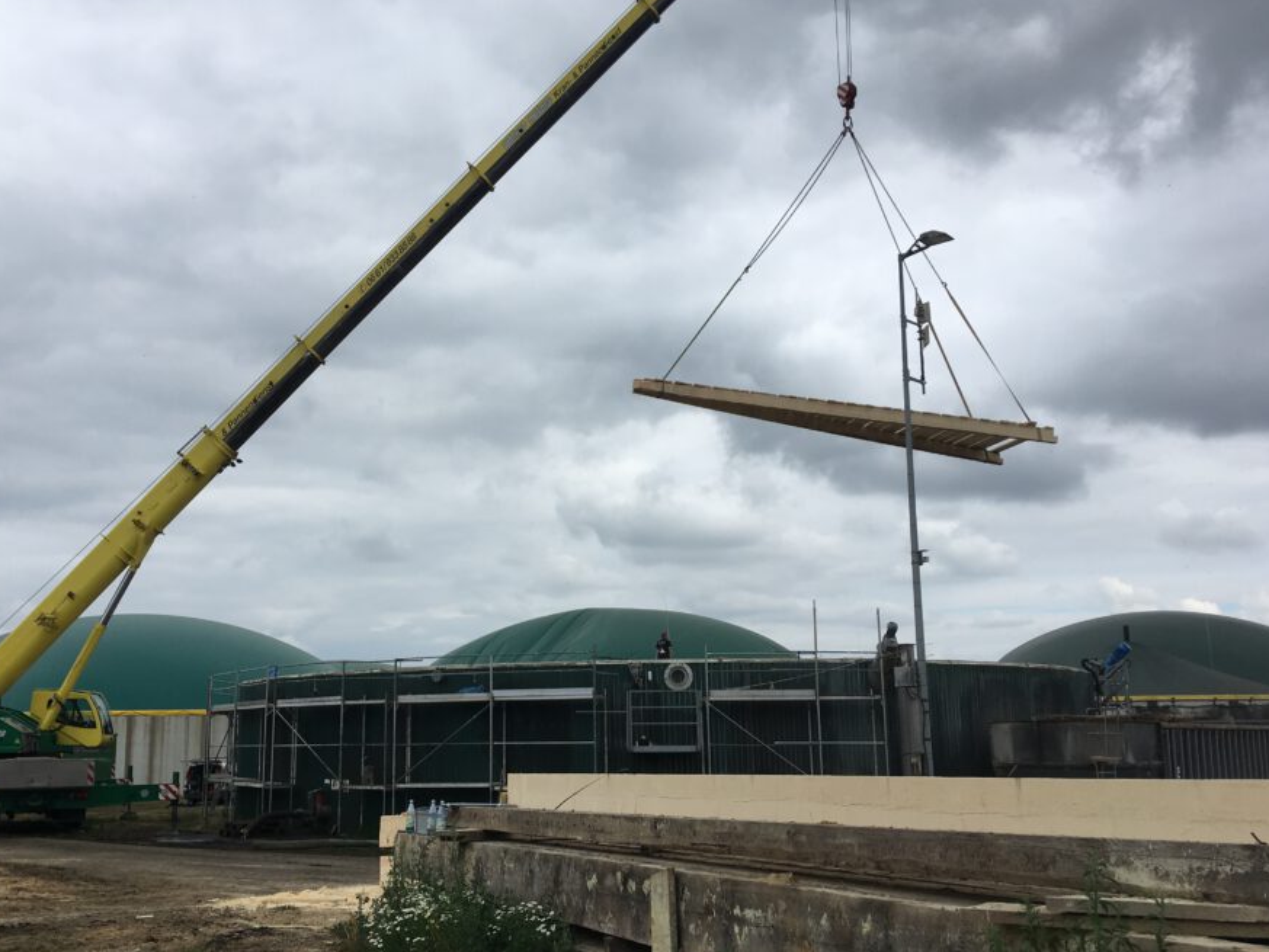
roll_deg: +1.7
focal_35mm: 34
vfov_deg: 41.8
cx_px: 564
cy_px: 522
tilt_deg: +8.7
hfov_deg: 53.8
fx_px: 1247
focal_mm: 4.15
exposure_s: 1/1672
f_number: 2.2
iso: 25
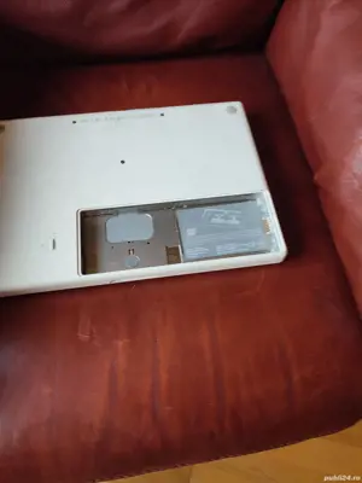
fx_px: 349
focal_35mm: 25
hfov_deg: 54.9
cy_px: 242
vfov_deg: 69.4
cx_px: 181
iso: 176
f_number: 1.9
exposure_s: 1/33
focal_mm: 6.04
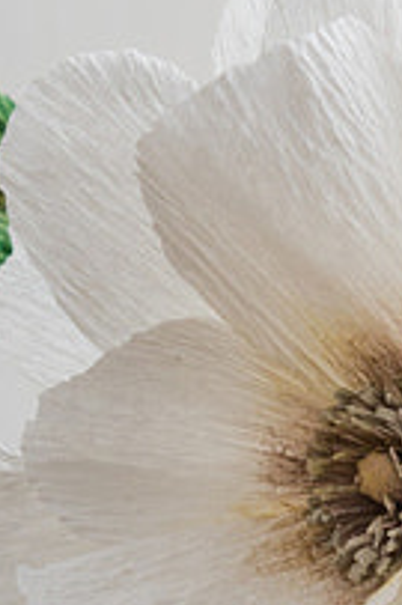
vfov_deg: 4.6
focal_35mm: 434
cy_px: 1559
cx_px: 1130
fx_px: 7281
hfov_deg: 3.1
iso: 125
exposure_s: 1/125
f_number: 8
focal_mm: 55
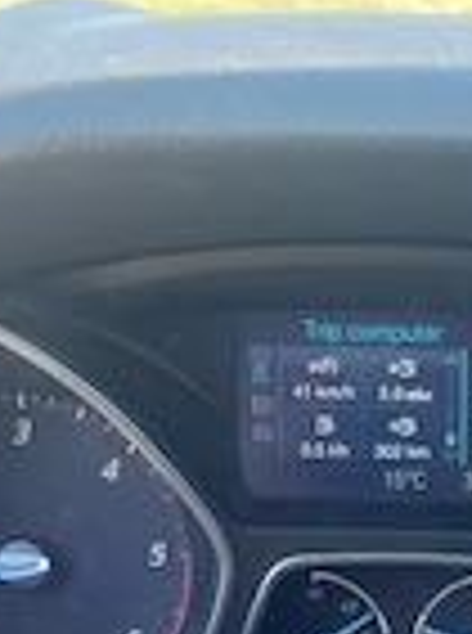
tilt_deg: -31.2
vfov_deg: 24.0
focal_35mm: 74
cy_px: 764
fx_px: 1352
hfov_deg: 19.3
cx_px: 459
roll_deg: -4.4
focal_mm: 5.1
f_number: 1.6
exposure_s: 1/123
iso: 64
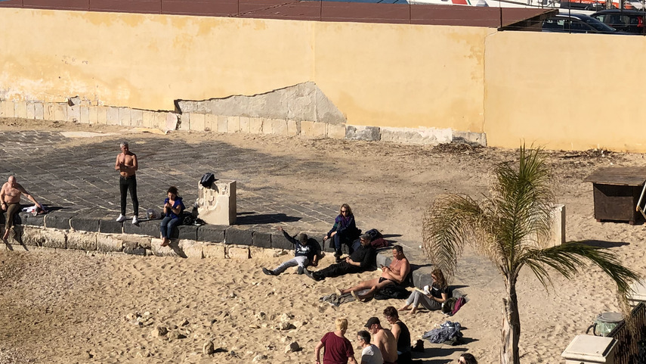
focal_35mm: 106
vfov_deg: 11.3
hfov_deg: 20.1
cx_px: 193
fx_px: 1816
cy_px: -20
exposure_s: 1/1779
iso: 16
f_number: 2.4
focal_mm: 6
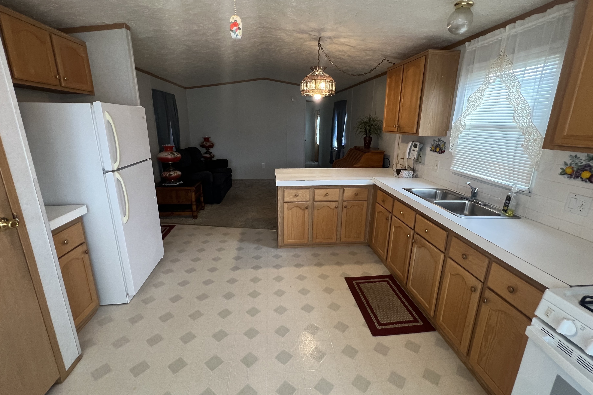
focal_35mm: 15
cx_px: 299
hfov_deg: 100.4
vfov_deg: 77.3
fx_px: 247
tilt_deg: -14.9
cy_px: 193
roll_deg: -1.3
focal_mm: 1.57
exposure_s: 1/120
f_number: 1.8
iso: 200
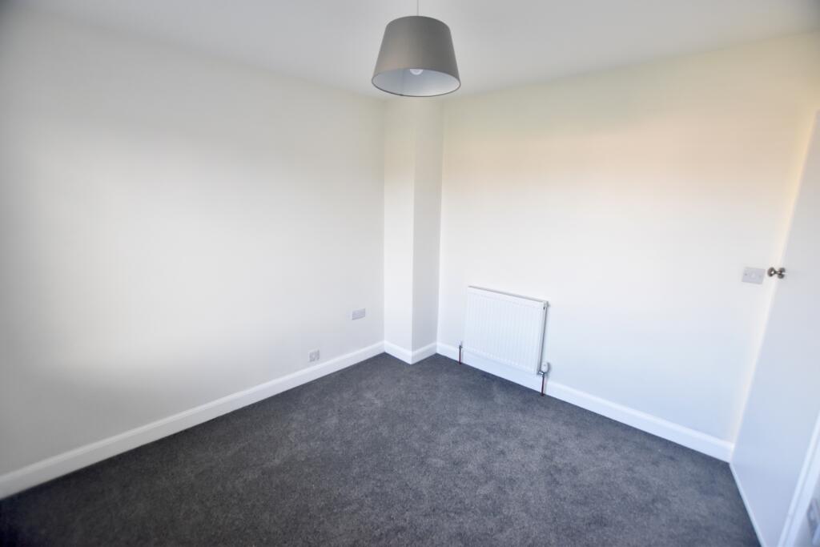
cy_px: 274
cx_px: 410
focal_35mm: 15
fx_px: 342
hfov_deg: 100.4
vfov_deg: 77.3
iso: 800
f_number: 3.5
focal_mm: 10
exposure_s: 1/100
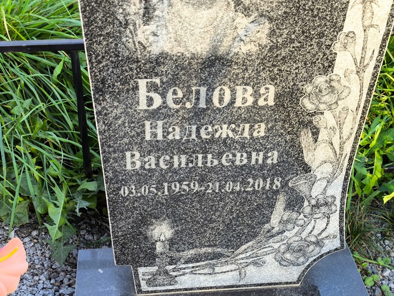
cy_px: 148
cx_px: 197
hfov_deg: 38.2
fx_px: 569
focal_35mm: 50
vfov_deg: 29.1
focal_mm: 4.71
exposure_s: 1/120
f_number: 1.7
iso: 64
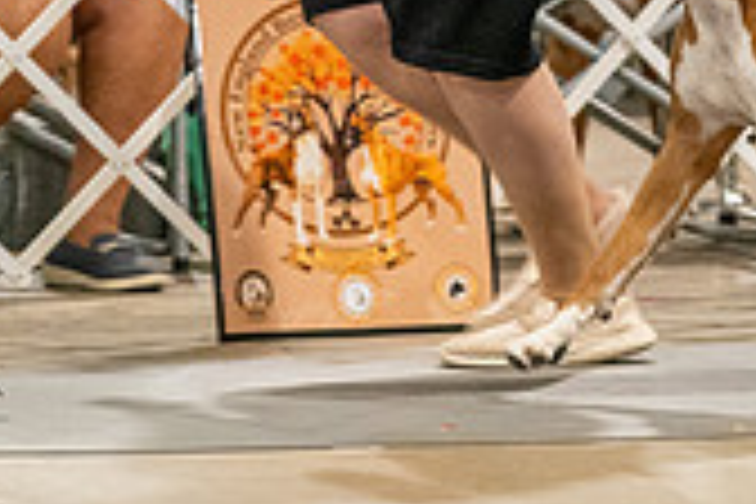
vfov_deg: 3.0
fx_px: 9449
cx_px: 882
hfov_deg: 4.6
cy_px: -313
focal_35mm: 450
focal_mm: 130
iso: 6400
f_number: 3.5
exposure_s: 1/250
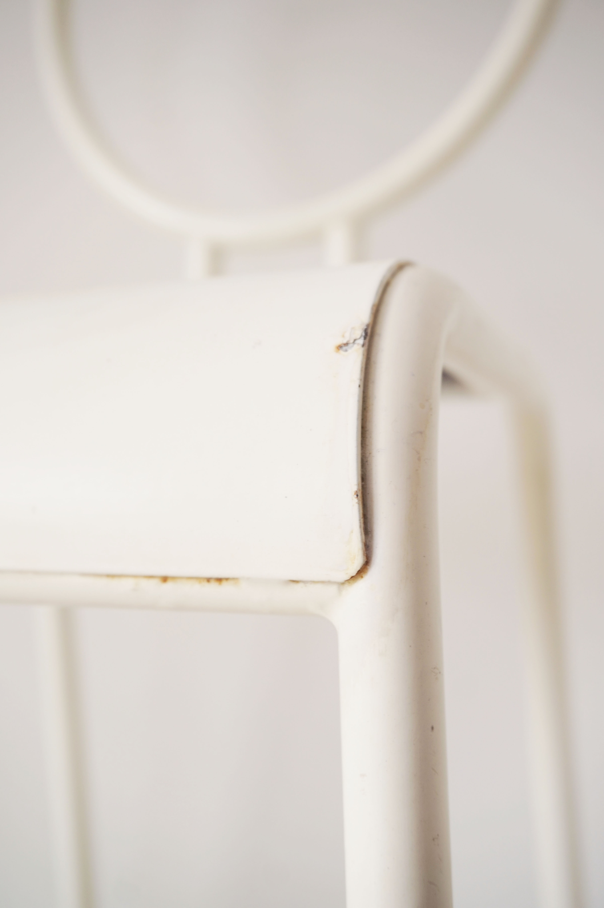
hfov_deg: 33.0
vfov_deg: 47.9
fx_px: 1020
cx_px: 302
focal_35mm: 40
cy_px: 454
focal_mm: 27
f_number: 5.6
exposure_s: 1/80
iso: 100
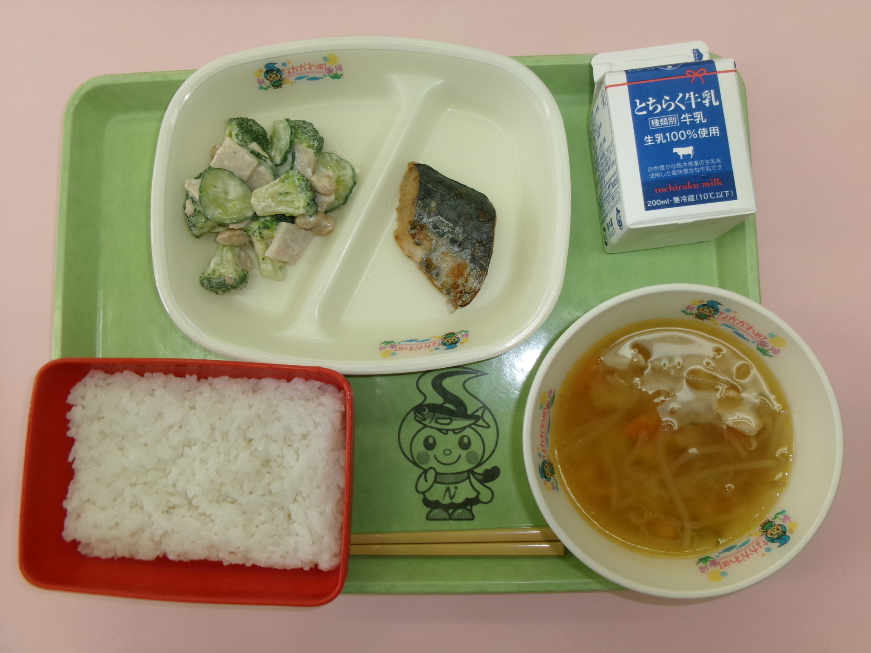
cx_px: 436
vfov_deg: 49.7
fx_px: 705
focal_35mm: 28
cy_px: 326
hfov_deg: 63.4
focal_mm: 5.1
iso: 100
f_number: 3.9
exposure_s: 1/56
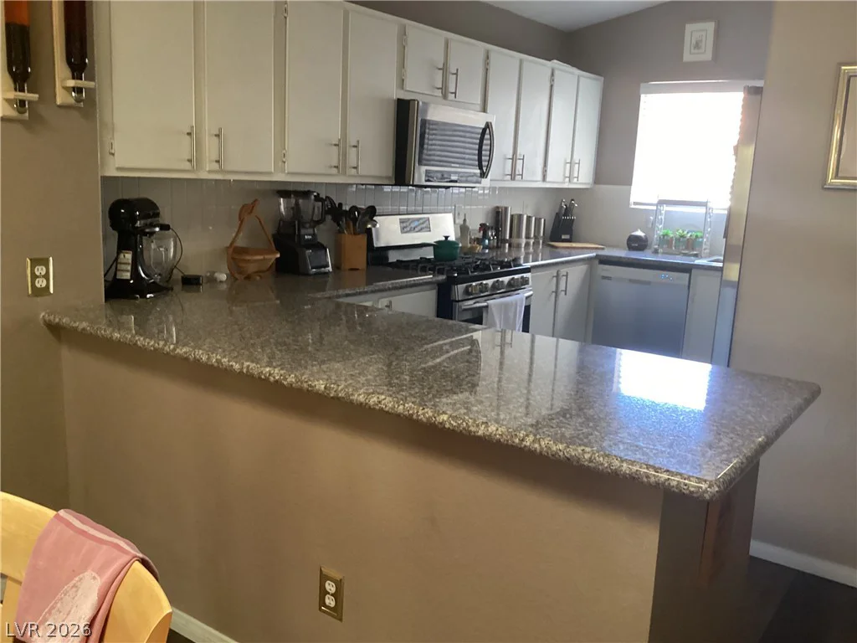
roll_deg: -2.1
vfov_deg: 45.4
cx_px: 428
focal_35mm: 31
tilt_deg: -11.8
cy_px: 322
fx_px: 767
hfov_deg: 58.4
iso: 320
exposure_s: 1/30
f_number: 2.4
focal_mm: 3.3
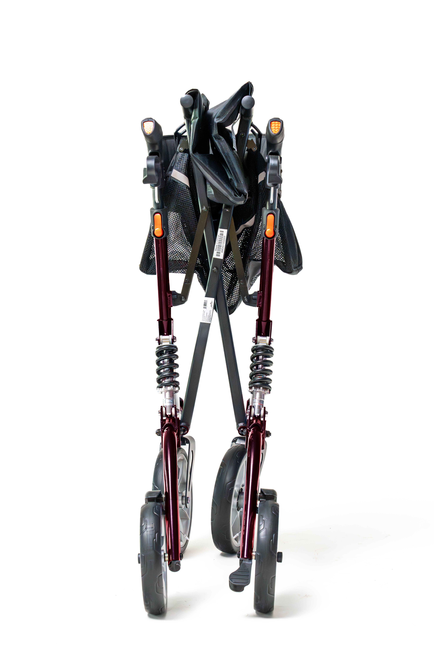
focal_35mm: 70
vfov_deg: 28.8
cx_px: 217
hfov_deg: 19.5
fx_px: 1266
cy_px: 326
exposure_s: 1/200
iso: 8000
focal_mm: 70
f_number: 8
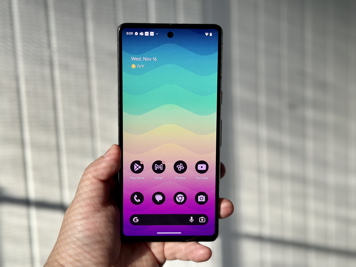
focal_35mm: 48
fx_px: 494
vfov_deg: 30.3
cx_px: 178
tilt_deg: -9.1
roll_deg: +2.5
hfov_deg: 39.7
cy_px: 134
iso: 64
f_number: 1.78
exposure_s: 1/121
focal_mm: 6.86
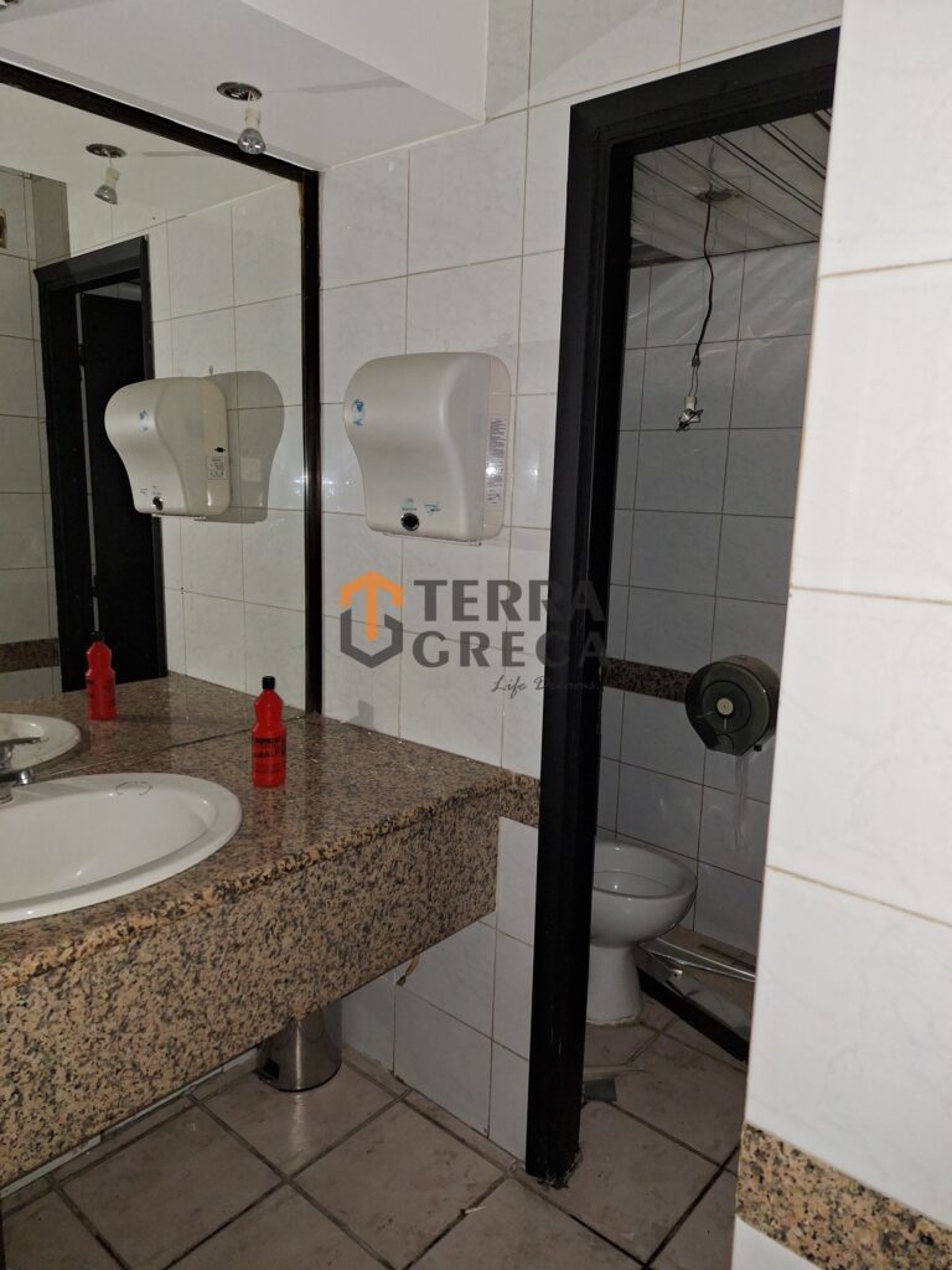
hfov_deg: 58.9
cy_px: 635
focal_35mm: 23
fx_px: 843
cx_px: 476
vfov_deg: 73.9
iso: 250
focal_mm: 5.54
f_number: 1.8
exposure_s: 1/50
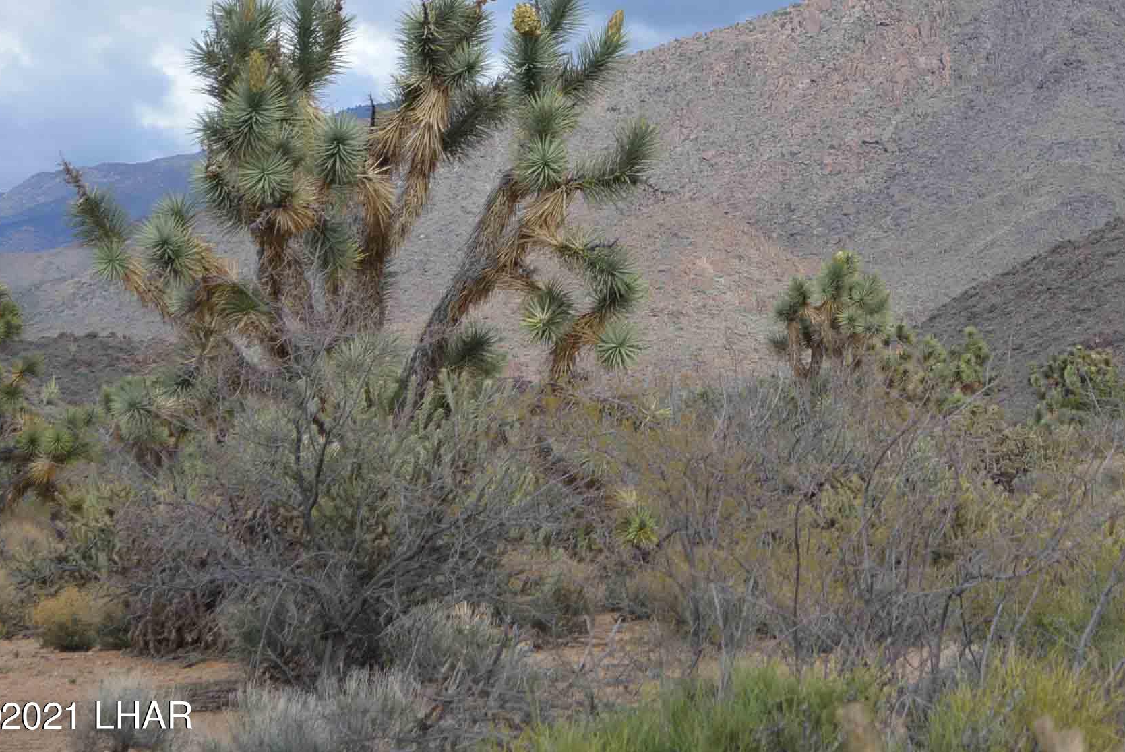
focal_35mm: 148
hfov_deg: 13.8
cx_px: 977
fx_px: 4626
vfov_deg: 9.3
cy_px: 102
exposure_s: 1/250
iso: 100
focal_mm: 55
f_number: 8
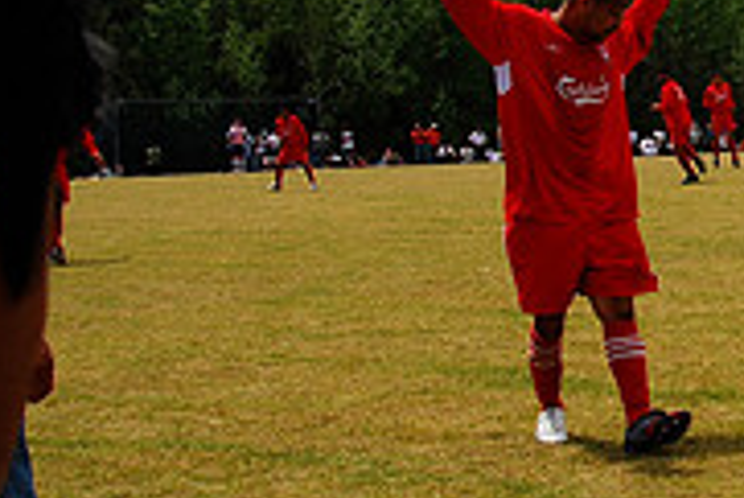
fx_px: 1986
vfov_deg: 14.3
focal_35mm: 96
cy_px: 173
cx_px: 970
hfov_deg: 19.5
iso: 100
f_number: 8
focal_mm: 20
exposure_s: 1/250
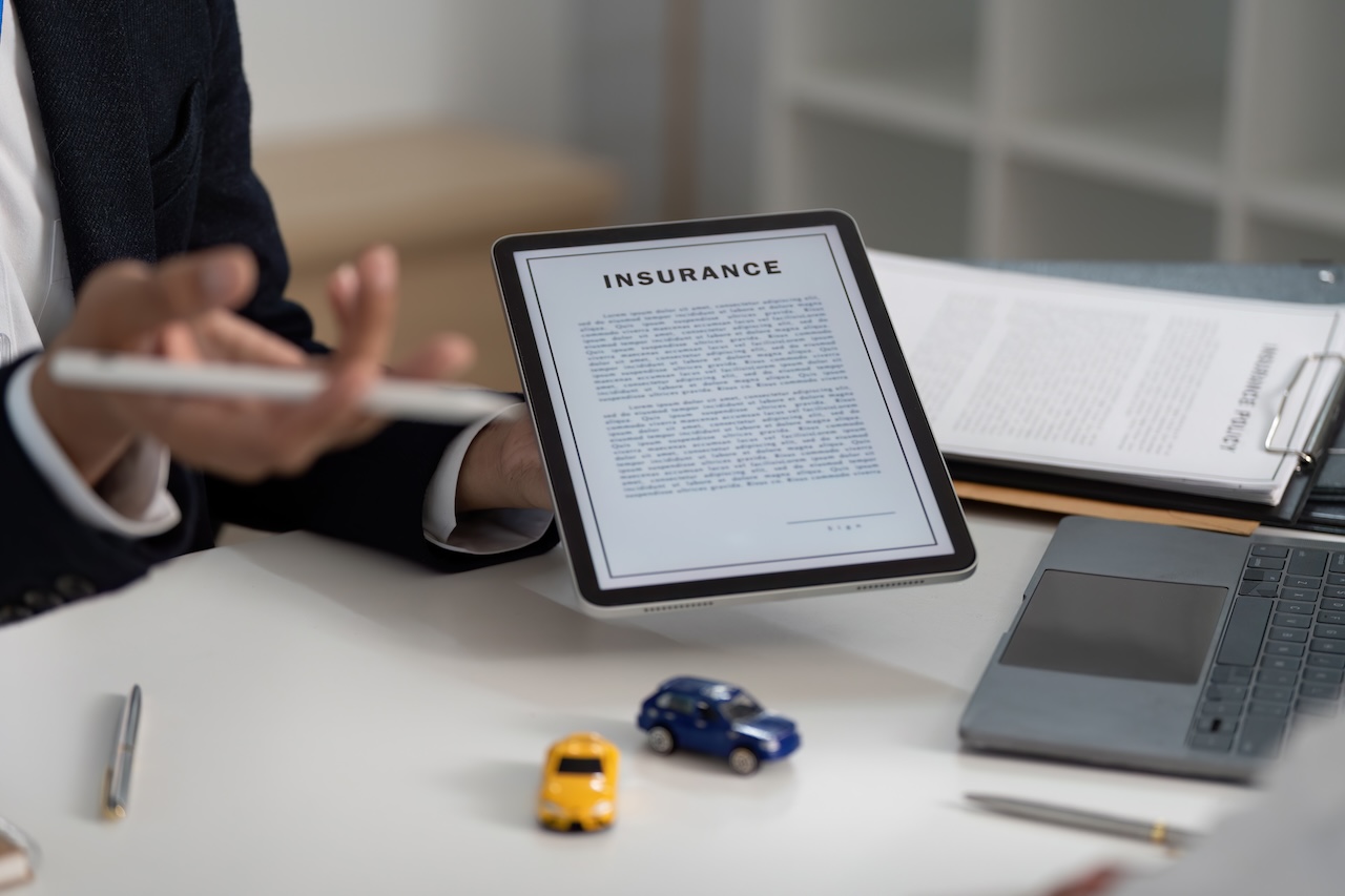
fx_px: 3287
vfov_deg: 15.5
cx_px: 672
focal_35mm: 88
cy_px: 448
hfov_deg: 23.1
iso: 640
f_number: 2.8
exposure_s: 1/200
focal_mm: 88
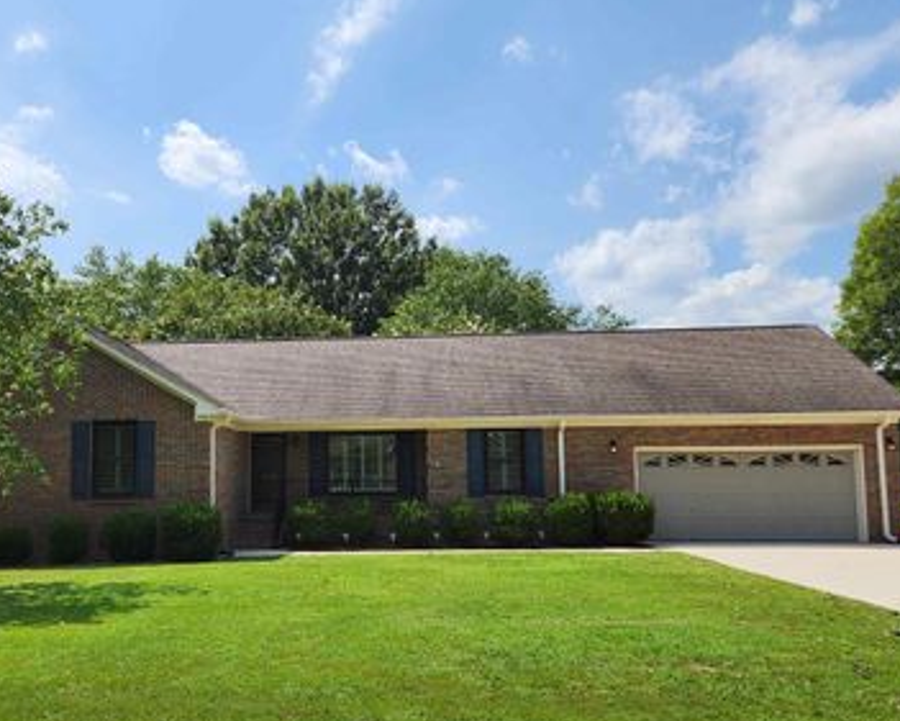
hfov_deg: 55.1
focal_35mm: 32
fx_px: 853
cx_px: 346
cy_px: 420
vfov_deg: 45.6
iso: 20
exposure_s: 1/2503
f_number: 1.8
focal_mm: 5.4
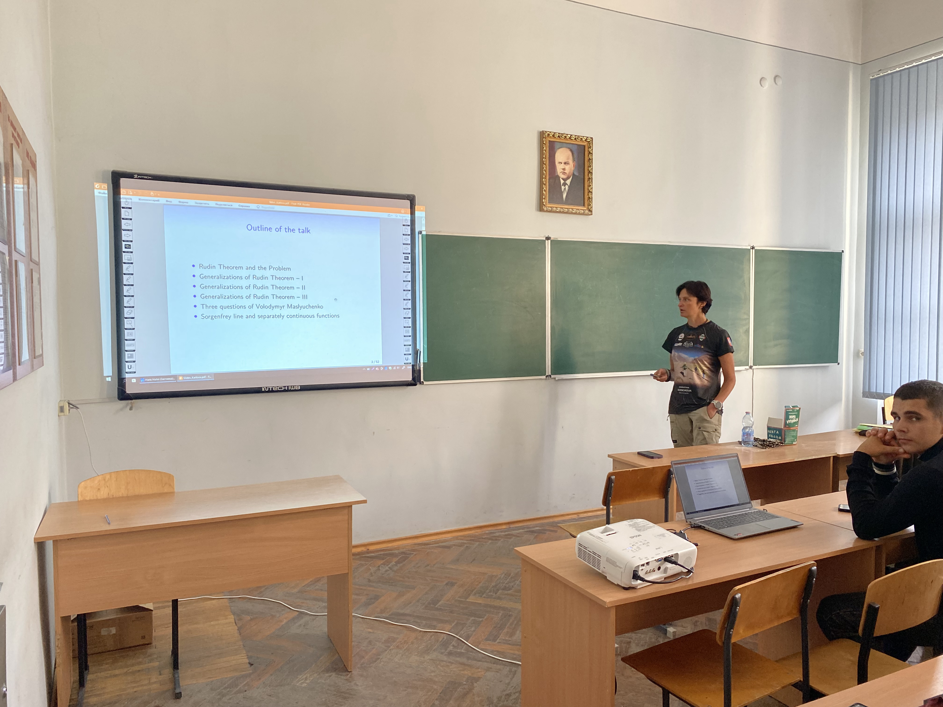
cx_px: 472
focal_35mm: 26
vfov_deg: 53.1
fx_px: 708
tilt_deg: -2.7
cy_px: 354
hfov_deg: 67.3
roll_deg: +0.1
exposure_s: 1/107
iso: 125
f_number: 1.8
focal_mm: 4.25
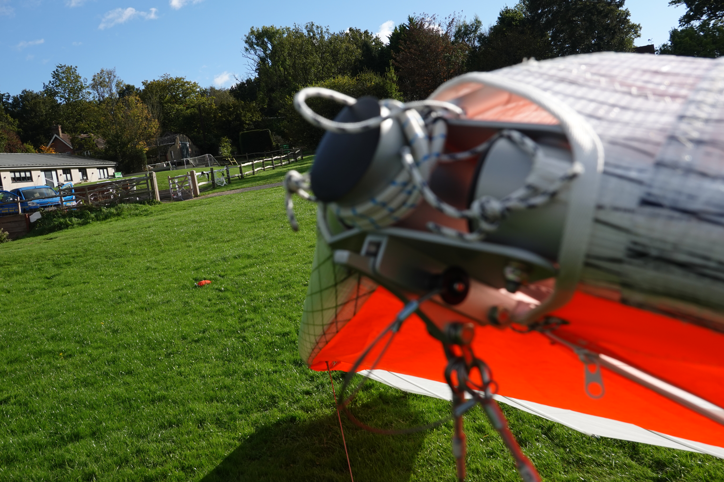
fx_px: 764
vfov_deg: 35.1
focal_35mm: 38
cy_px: 241
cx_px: 362
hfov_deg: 50.7
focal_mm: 14.12
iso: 125
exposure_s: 1/500
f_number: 5.6
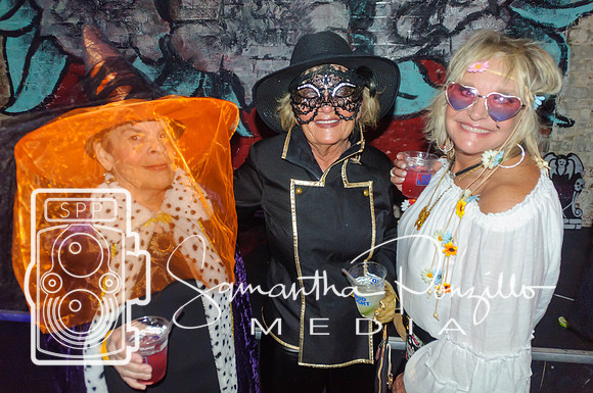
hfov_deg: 67.5
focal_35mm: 27
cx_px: 296
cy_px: 196
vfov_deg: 47.8
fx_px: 444
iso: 800
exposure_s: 1/60
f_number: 3.5
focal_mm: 18
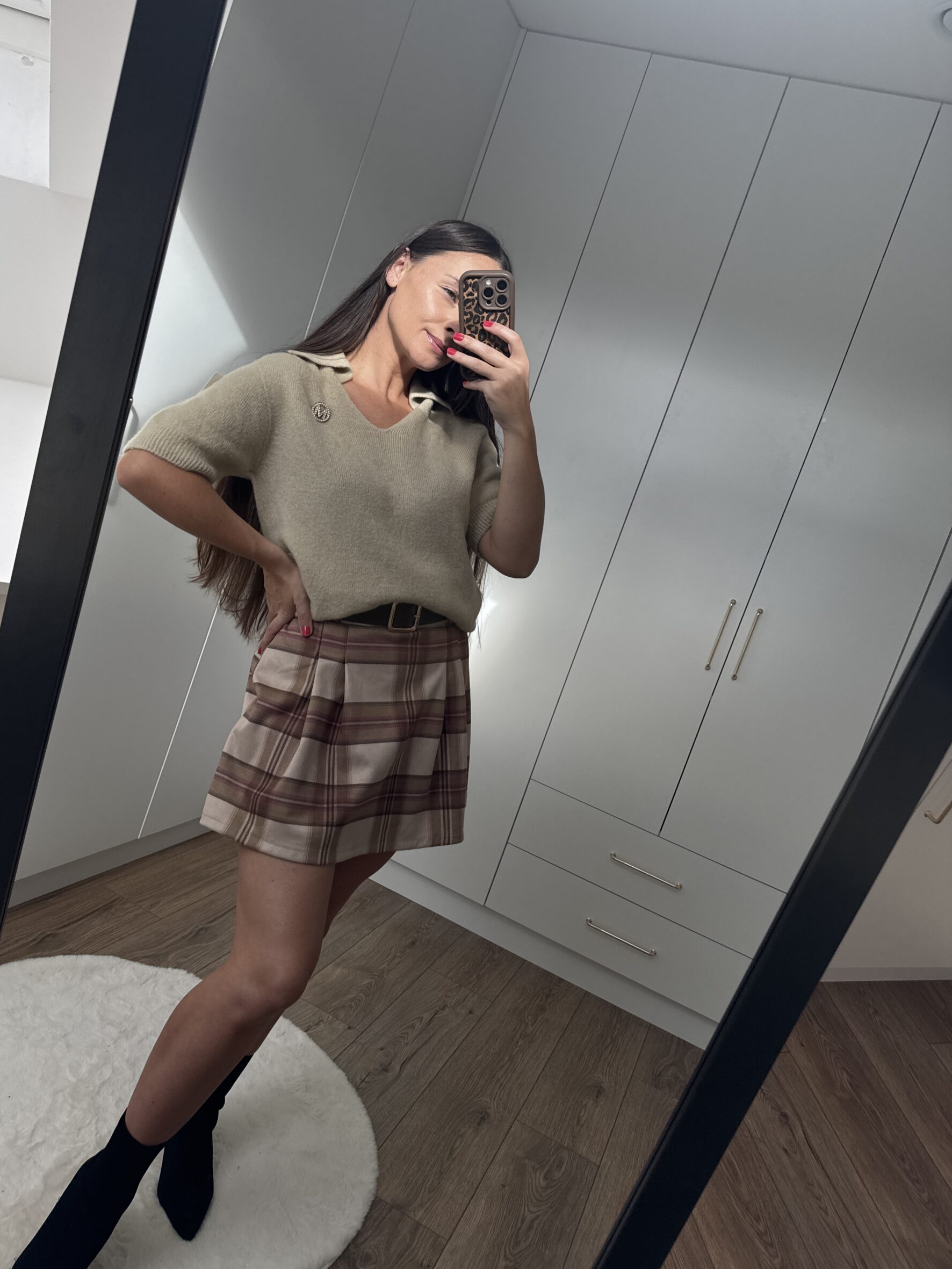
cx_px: 438
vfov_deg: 67.2
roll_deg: -20.8
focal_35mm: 26
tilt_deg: -28.0
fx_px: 953
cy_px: 590
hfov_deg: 53.0
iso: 80
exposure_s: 1/615
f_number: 1.78
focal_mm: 6.76
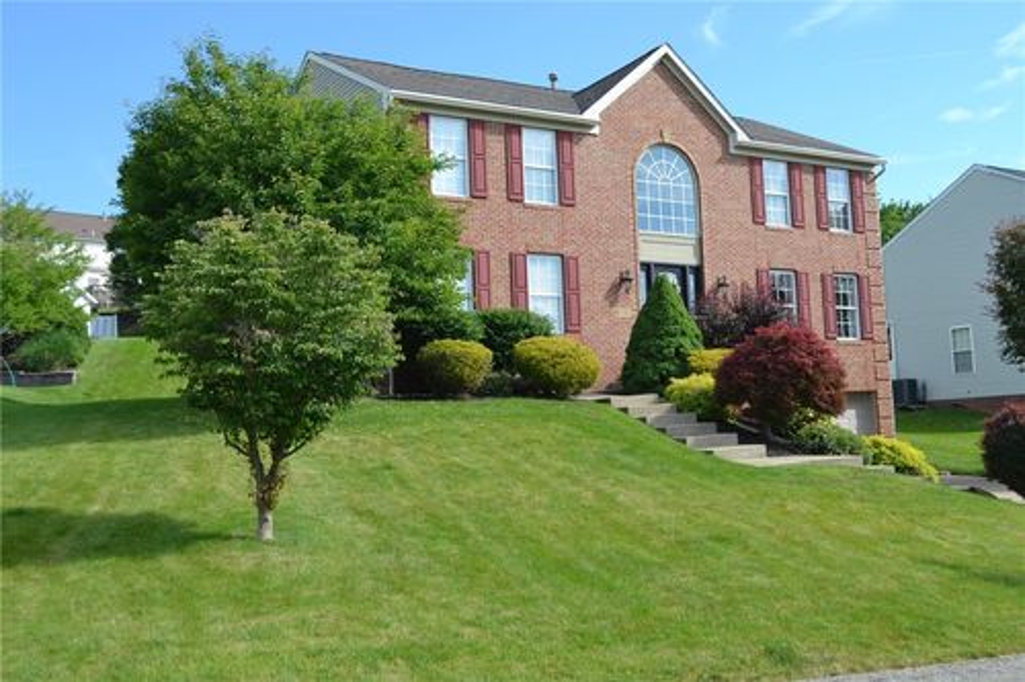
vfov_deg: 36.8
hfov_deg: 53.1
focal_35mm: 36
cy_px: 341
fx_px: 1025
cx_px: 512
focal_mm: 24
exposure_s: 1/160
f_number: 6.3
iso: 100
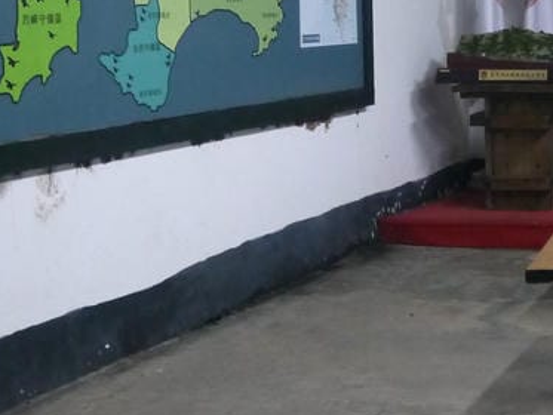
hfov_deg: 21.0
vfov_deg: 16.4
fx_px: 1438
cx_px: 568
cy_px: 119
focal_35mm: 90
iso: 1250
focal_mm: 14
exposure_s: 1/60
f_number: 3.5
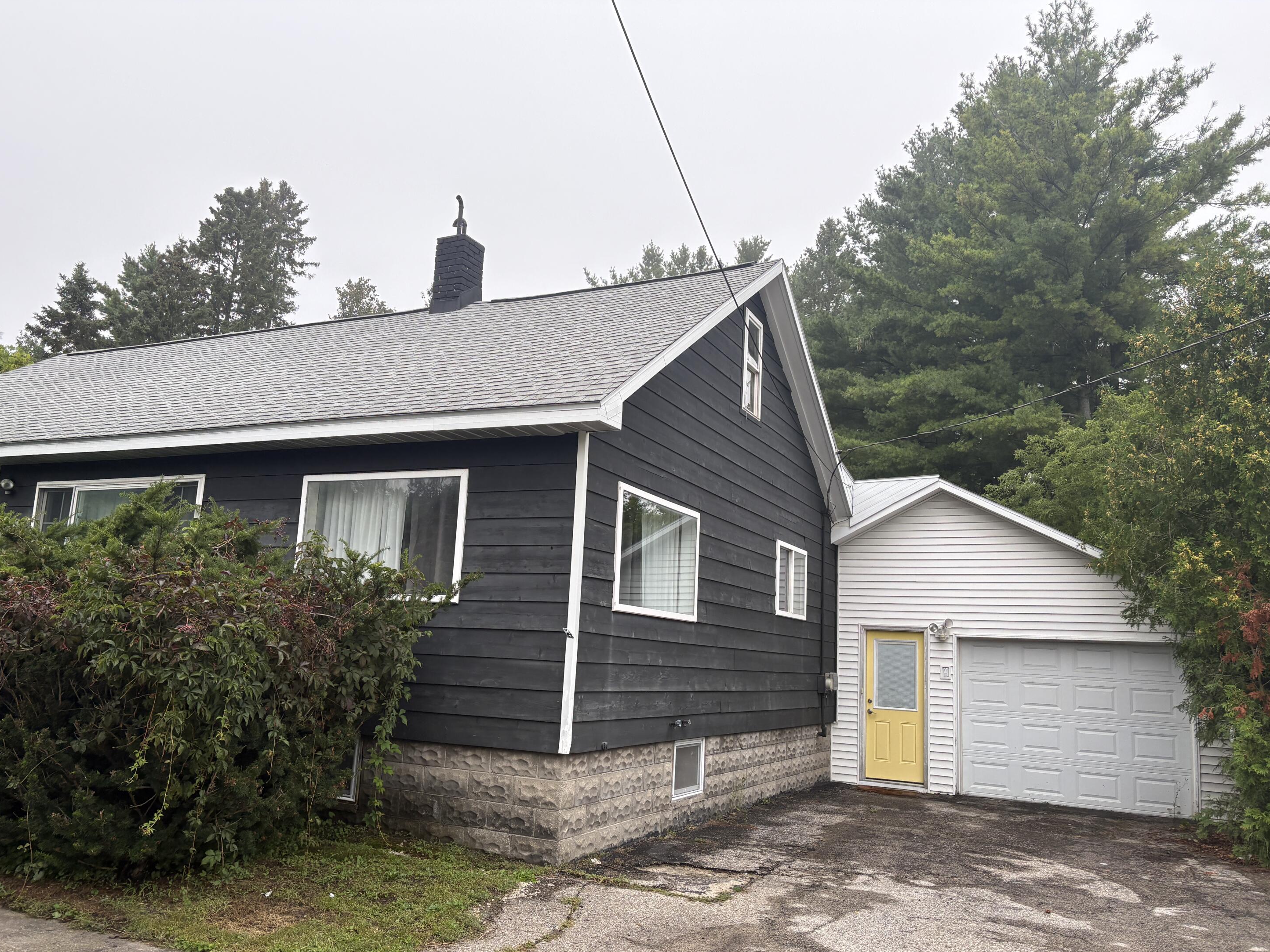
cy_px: 489
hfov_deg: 65.3
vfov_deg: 51.4
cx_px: 637
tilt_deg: +4.5
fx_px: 991
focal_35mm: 27
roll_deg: -5.4
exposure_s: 1/128
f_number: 1.6
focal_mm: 5.96
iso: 50
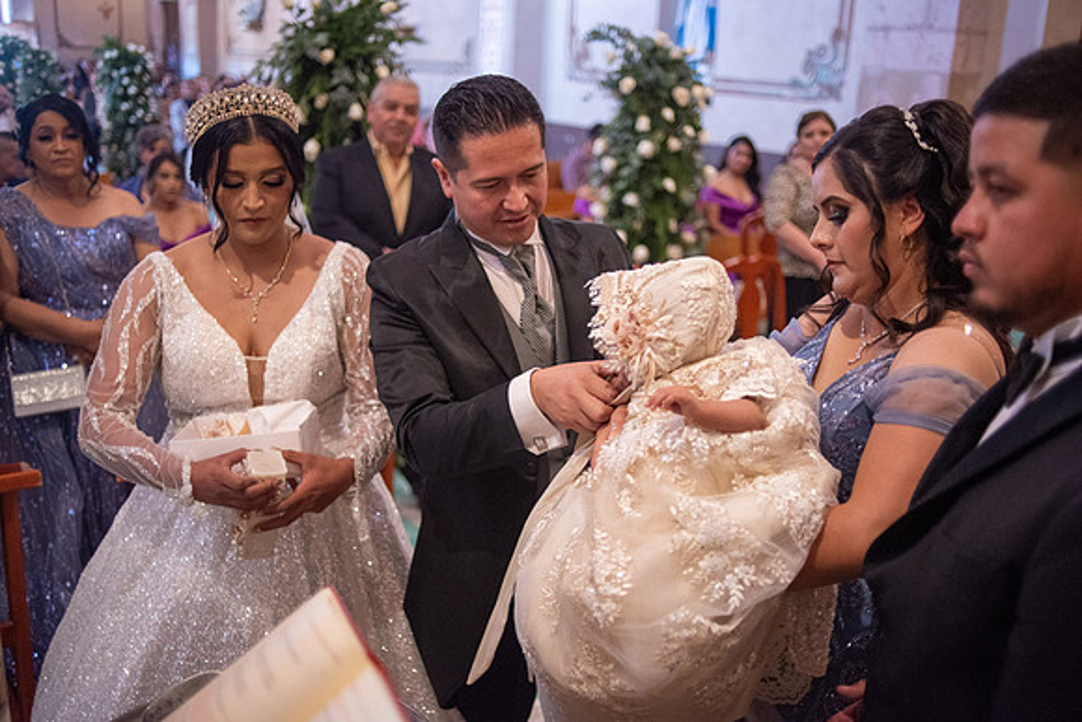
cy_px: 361
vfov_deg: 37.9
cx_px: 541
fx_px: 1052
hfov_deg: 54.4
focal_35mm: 35
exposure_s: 1/250
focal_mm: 35
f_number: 2
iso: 2000
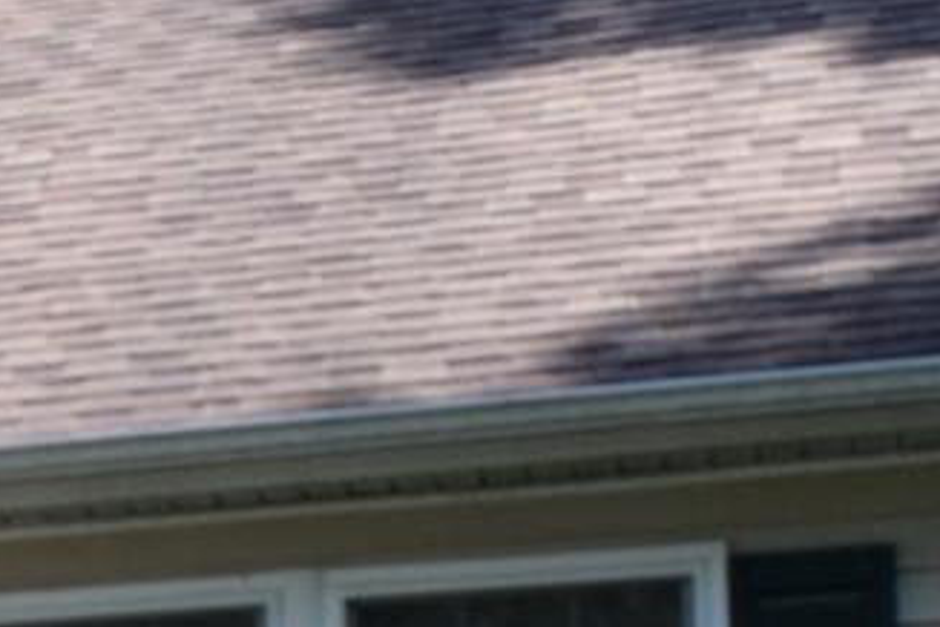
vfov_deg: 7.6
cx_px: -1403
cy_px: 1474
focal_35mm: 169
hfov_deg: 10.3
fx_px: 4412
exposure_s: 1/250
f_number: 8
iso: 400
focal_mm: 18
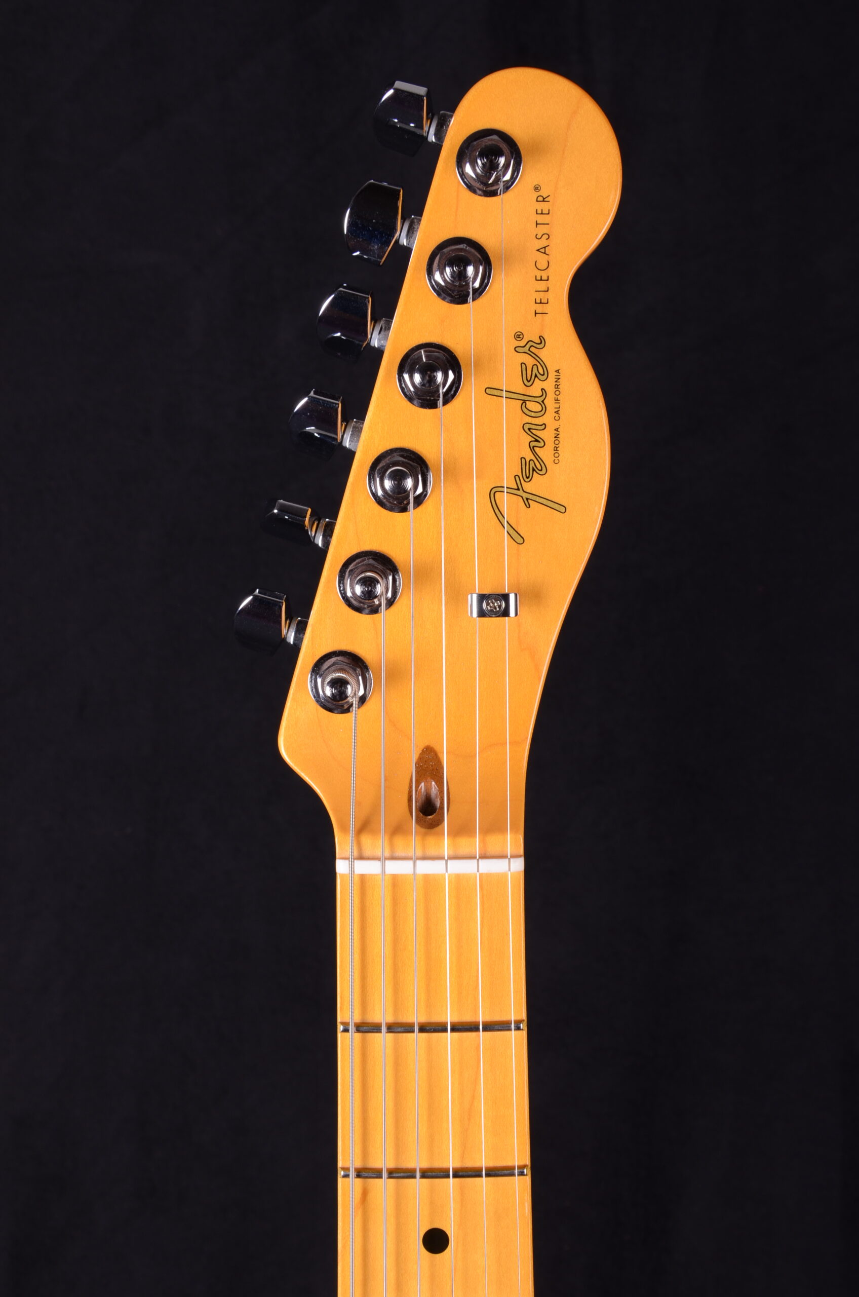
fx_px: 1887
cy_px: 648
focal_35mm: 52
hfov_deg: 25.6
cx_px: 430
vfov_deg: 37.9
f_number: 13
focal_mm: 35
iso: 200
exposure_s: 1/200
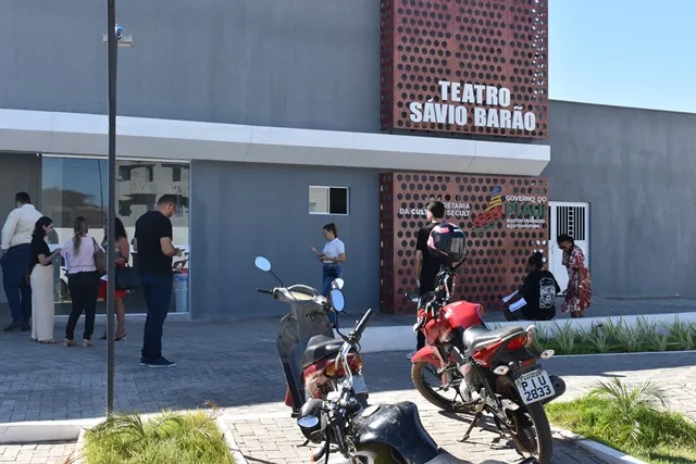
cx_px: 348
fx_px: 928
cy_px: 232
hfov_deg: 41.1
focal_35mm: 48
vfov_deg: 28.1
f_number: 8
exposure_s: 1/250
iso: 200
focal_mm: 32
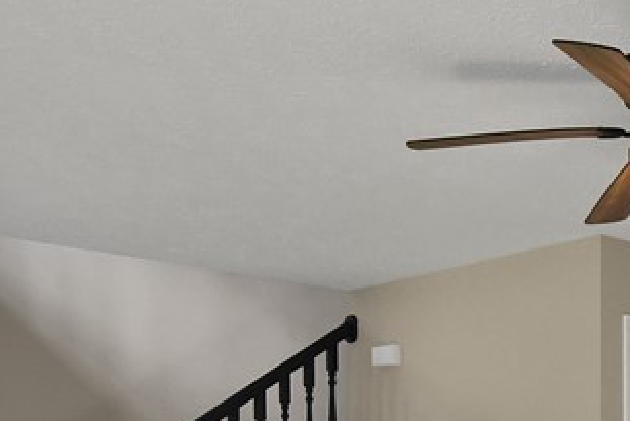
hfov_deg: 32.0
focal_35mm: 53
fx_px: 928
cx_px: 733
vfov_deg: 21.4
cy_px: 633
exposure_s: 1/125
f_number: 4.5
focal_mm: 10
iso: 800
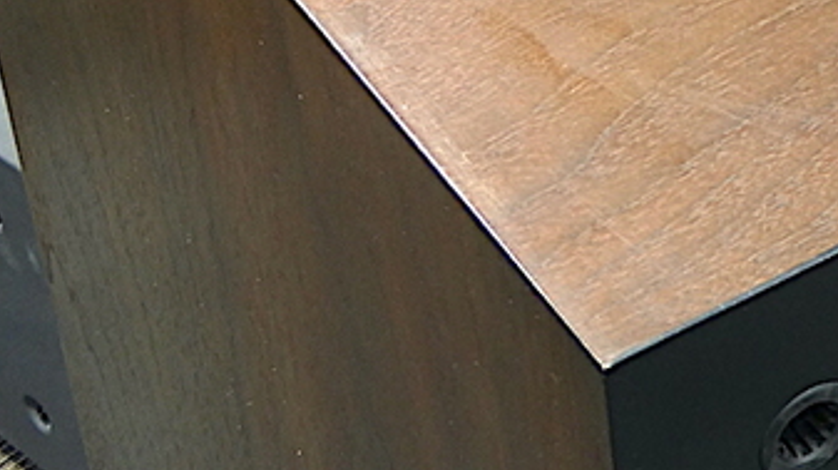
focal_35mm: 115
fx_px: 2554
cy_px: -296
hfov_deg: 17.7
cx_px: 1017
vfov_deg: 10.1
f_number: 3.7
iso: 100
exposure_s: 1/2
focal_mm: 6.7
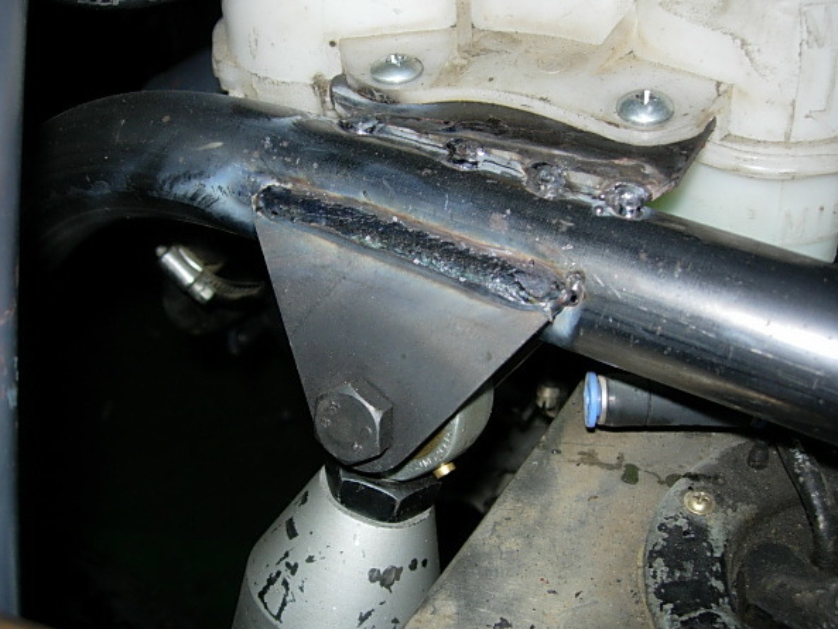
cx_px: 401
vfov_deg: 35.1
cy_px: 328
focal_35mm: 41
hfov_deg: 45.8
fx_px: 993
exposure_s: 1/64
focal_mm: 7.8
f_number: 2.8
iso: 79
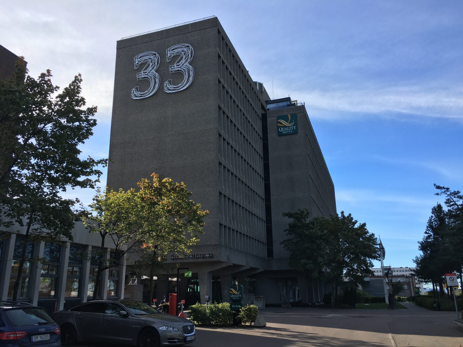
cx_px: 232
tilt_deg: +18.1
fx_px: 388
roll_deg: +0.9
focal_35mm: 29
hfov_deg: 61.7
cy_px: 174
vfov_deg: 48.2
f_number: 2.2
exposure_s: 1/1083
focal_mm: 4.15
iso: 25
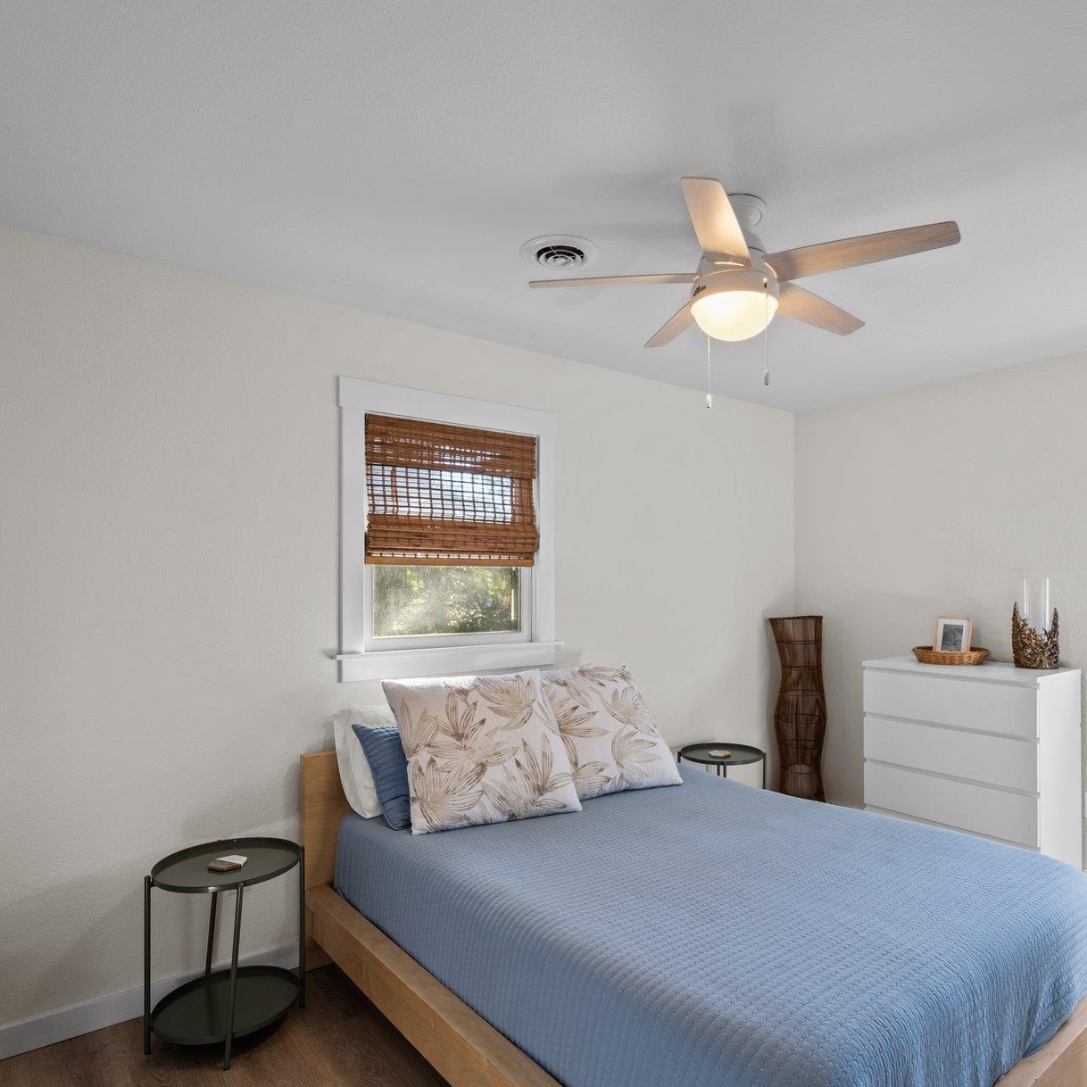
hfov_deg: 74.5
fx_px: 711
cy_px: 570
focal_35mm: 20
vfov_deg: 74.8
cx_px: 609
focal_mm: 14
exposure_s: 1/1.25
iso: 100
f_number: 8
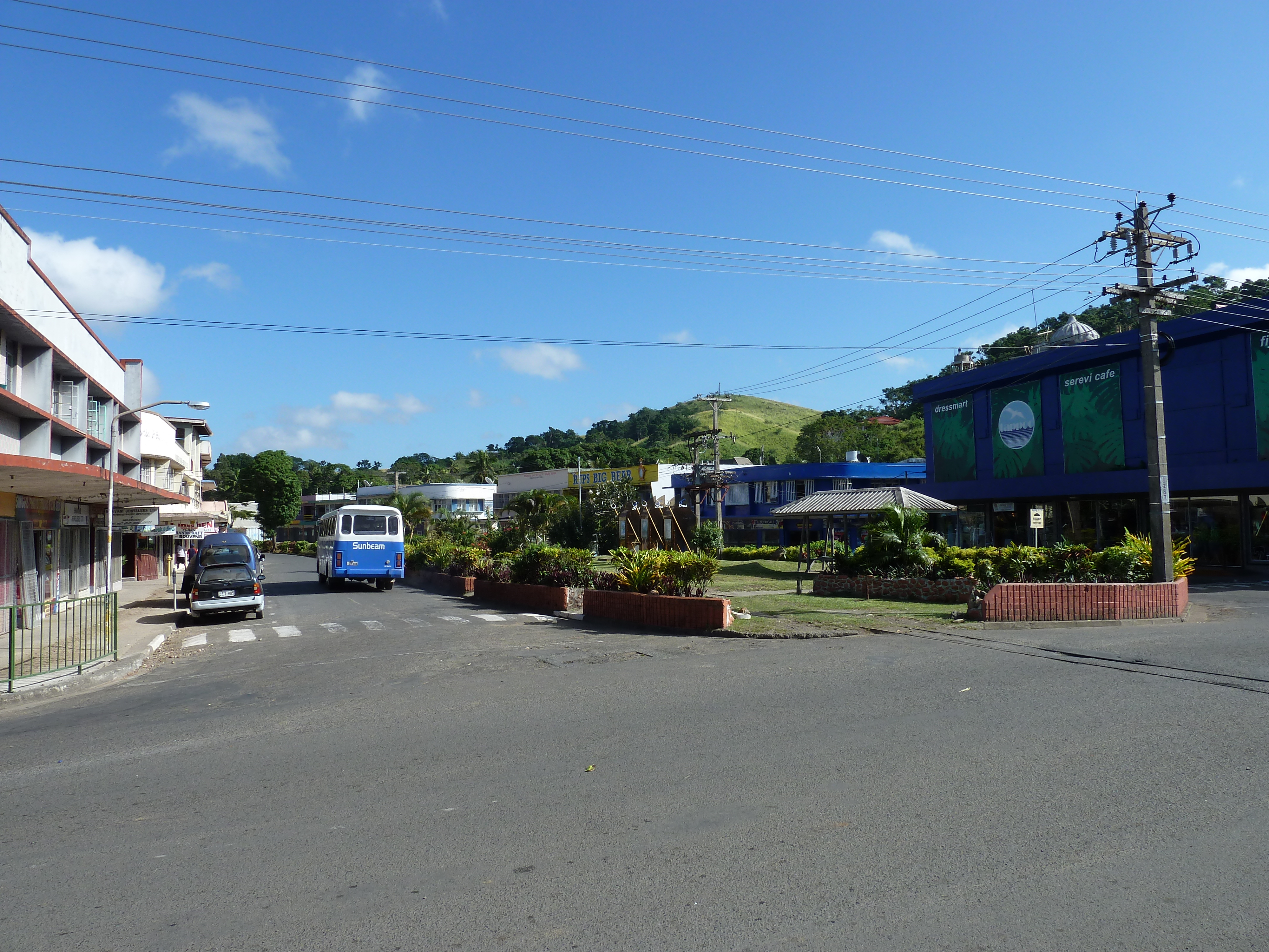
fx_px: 916
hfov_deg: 69.4
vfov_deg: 54.9
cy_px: 476
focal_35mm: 25
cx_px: 634
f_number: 4.5
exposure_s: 1/400
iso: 80
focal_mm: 4.1
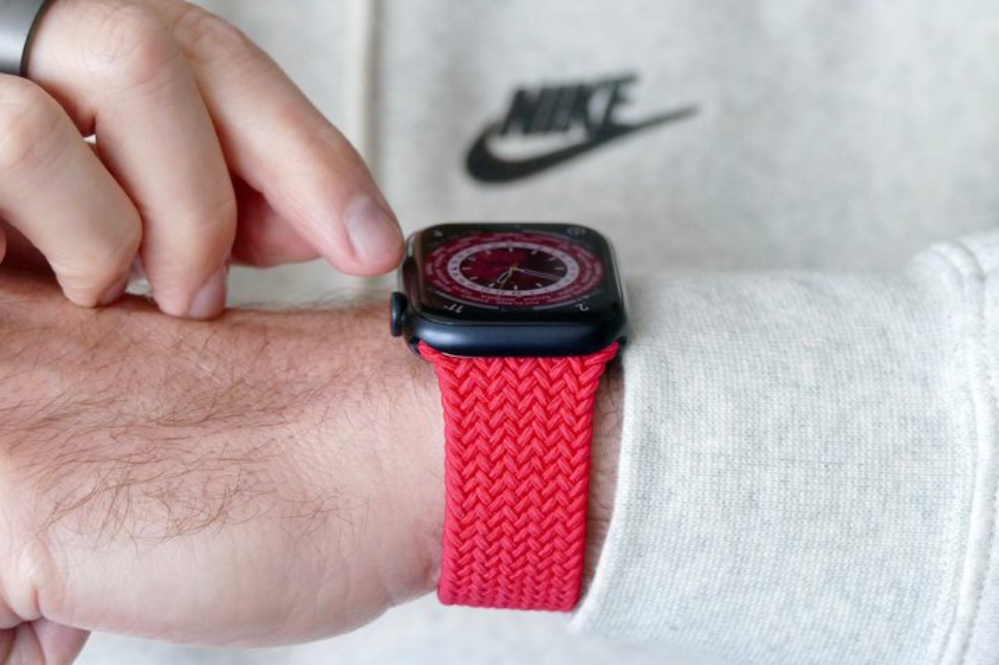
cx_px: 500
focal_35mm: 122
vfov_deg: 11.2
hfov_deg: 16.8
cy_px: 332
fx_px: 3383
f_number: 4.5
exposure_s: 1/80
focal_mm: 44.41
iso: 1600
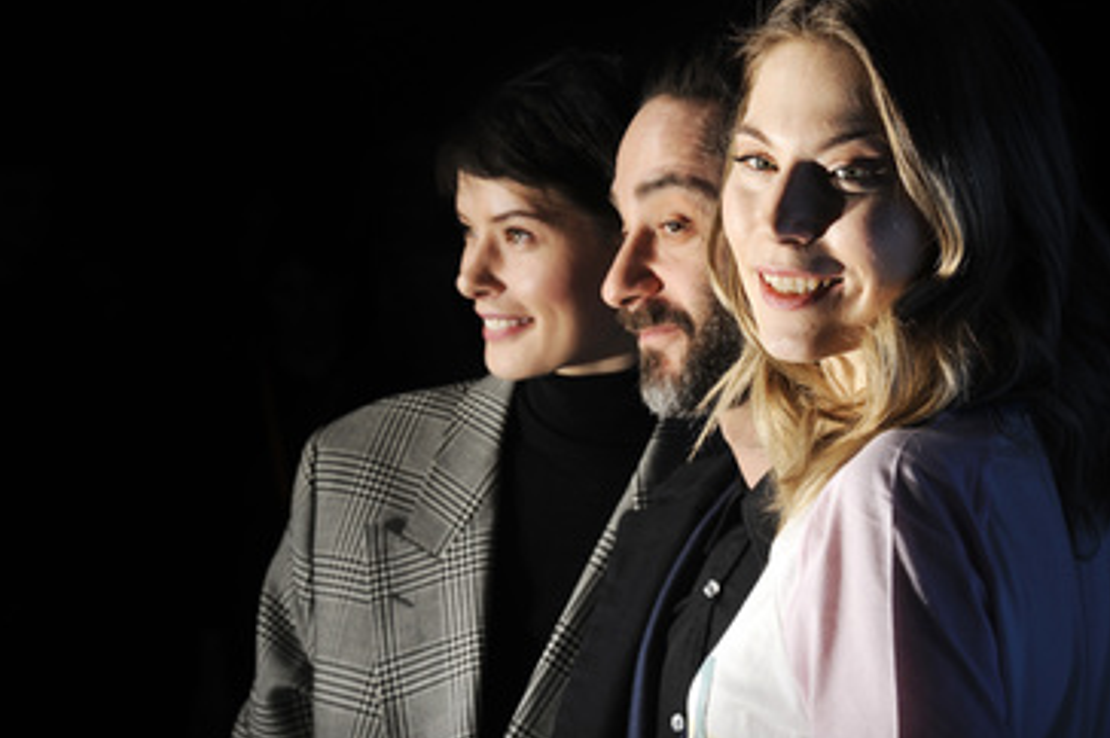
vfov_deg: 9.1
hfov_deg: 13.6
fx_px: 4652
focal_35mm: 151
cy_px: 354
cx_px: 553
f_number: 11
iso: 200
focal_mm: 122
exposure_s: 1/320
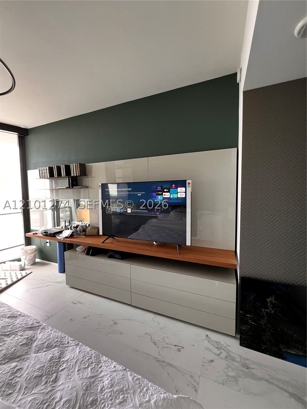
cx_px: 154
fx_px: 154
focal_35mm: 13
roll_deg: +2.9
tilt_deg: -4.7
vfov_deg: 106.2
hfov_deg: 89.9
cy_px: 204
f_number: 1.8
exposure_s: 1/99
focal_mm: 1.57
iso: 200
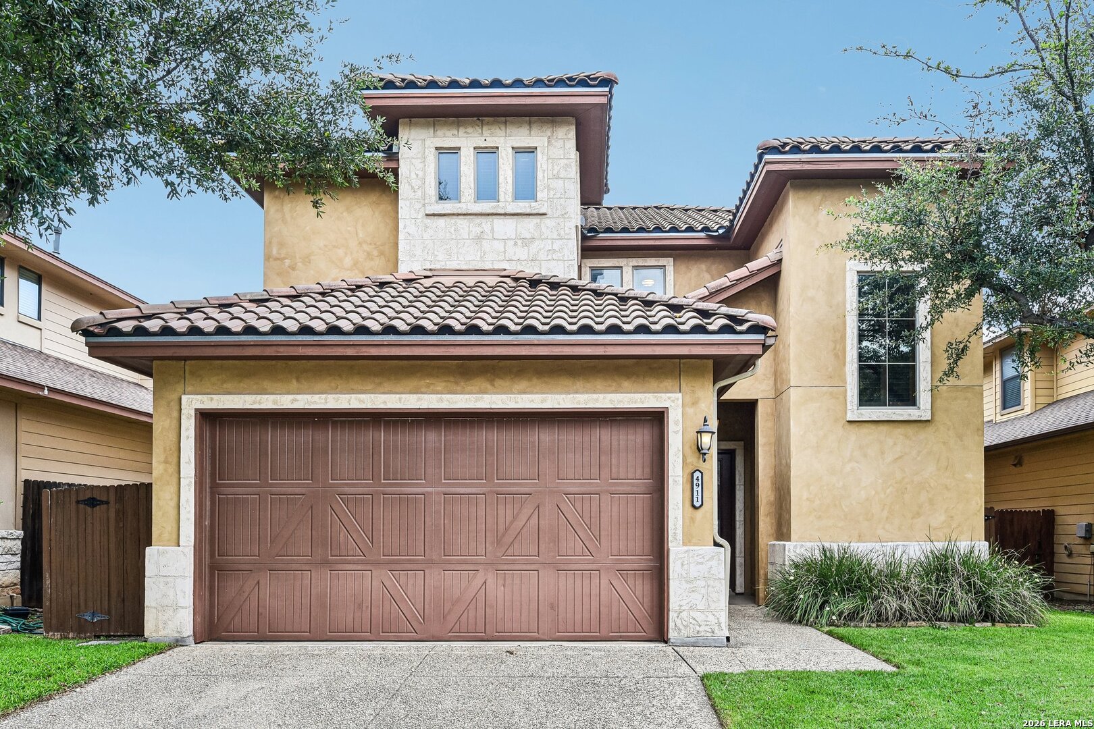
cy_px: 364
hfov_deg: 73.7
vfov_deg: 53.1
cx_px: 547
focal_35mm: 24
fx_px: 729
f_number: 8
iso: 400
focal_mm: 24
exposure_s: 1/250
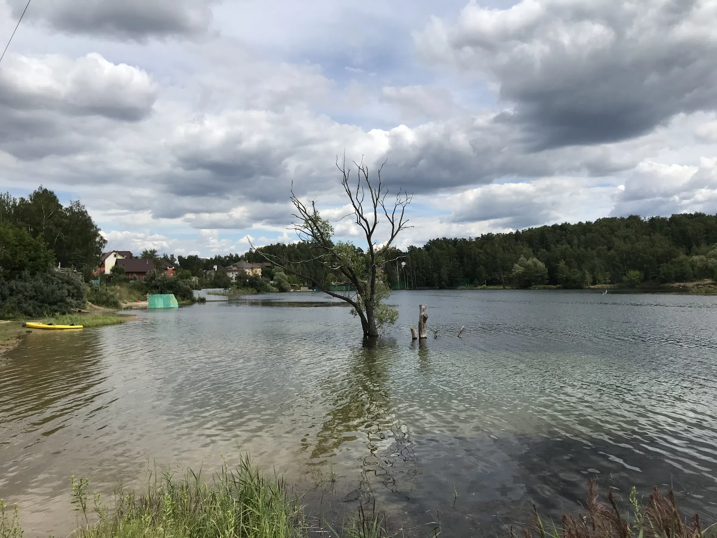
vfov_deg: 49.7
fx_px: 580
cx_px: 358
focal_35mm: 28
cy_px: 269
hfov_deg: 63.4
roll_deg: +1.6
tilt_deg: +2.4
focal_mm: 3.99
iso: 20
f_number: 1.8
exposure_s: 1/3831
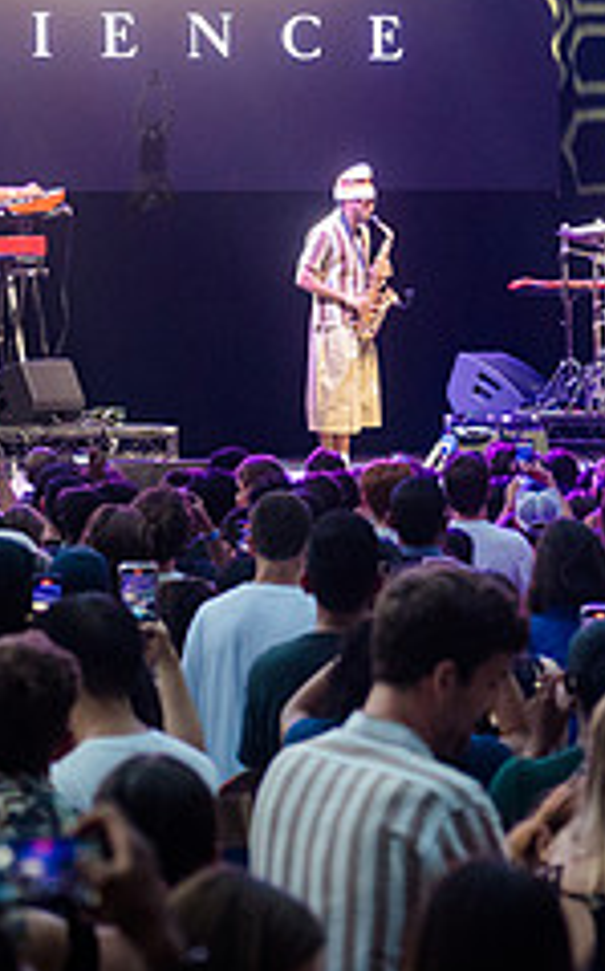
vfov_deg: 9.8
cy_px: 335
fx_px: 5629
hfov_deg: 6.1
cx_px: 674
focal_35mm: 213
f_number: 4
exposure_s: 1/200
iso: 4000
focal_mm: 86
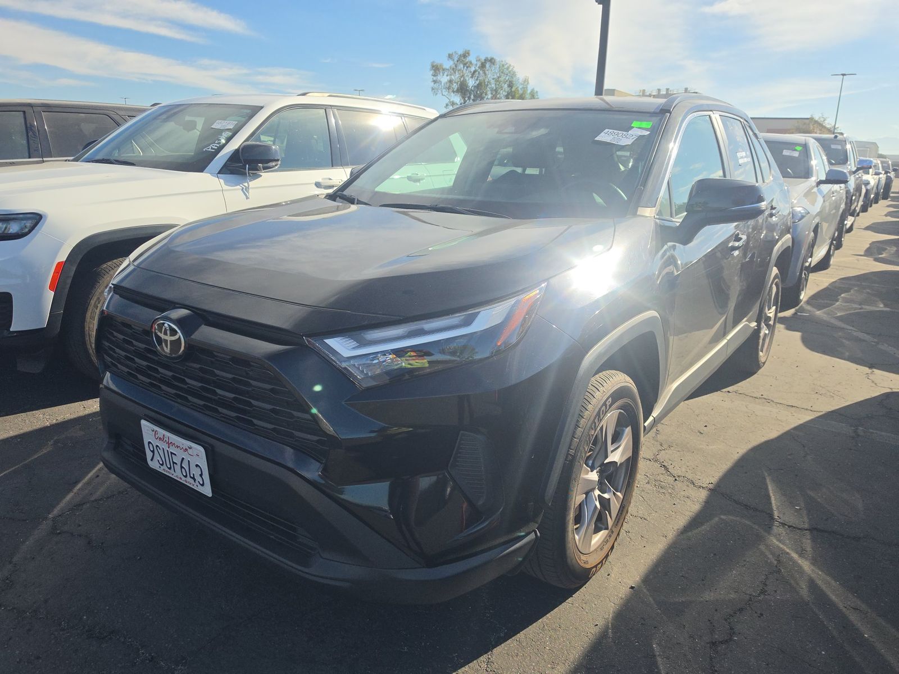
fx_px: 597
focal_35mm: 23
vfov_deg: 58.9
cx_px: 450
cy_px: 337
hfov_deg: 73.9
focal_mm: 6.5
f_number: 1.4
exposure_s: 1/6806
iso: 64
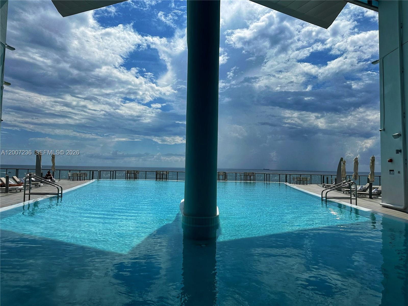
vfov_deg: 56.8
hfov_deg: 71.6
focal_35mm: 24
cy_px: 153
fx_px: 283
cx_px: 204
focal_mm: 6.86
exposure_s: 1/15625
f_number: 1.78
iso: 80
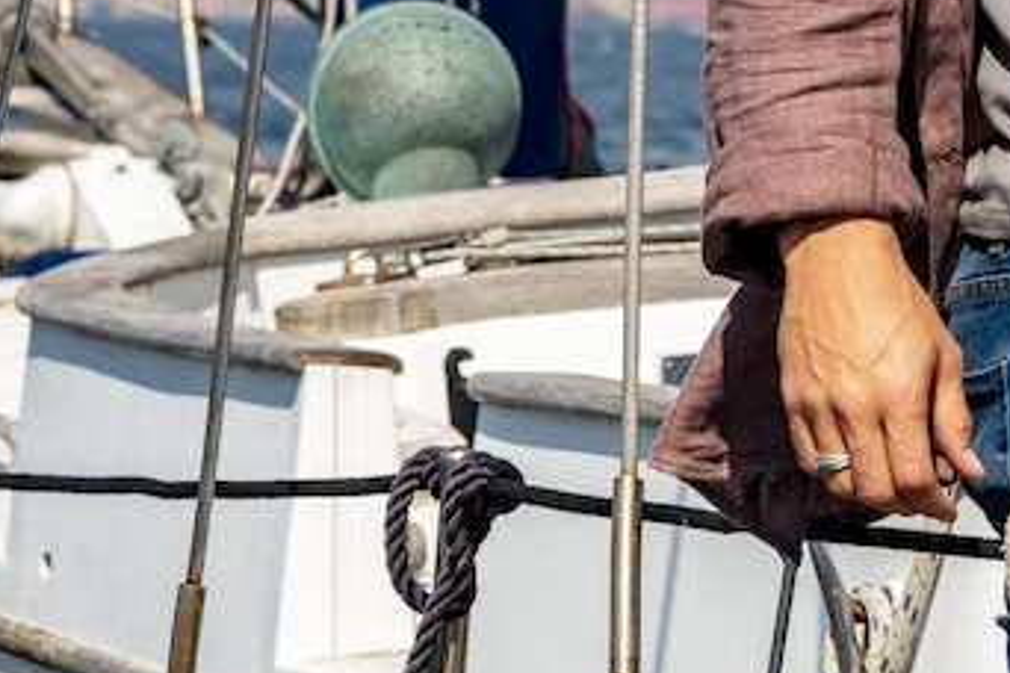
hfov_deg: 5.6
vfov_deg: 3.7
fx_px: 10324
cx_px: 558
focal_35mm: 368
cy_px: -331
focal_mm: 105
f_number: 10
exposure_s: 1/400
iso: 200
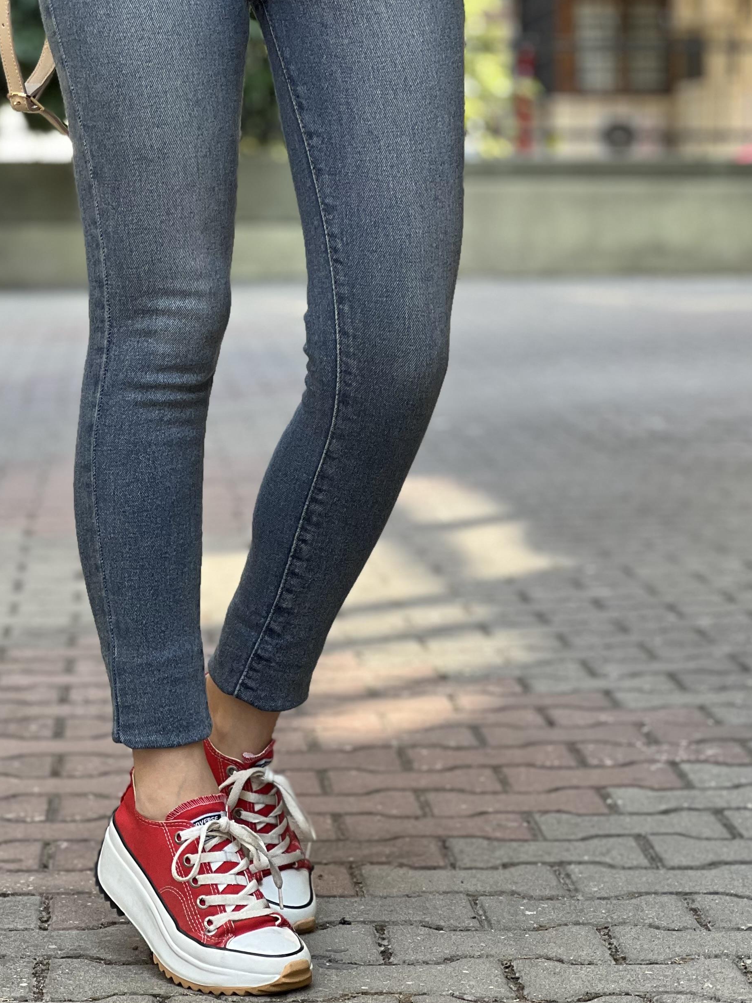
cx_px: 212
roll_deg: -0.8
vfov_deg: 15.5
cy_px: 378
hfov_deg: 11.6
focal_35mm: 127
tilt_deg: -2.1
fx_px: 3680
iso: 50
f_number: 2.8
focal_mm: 9
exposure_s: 1/121
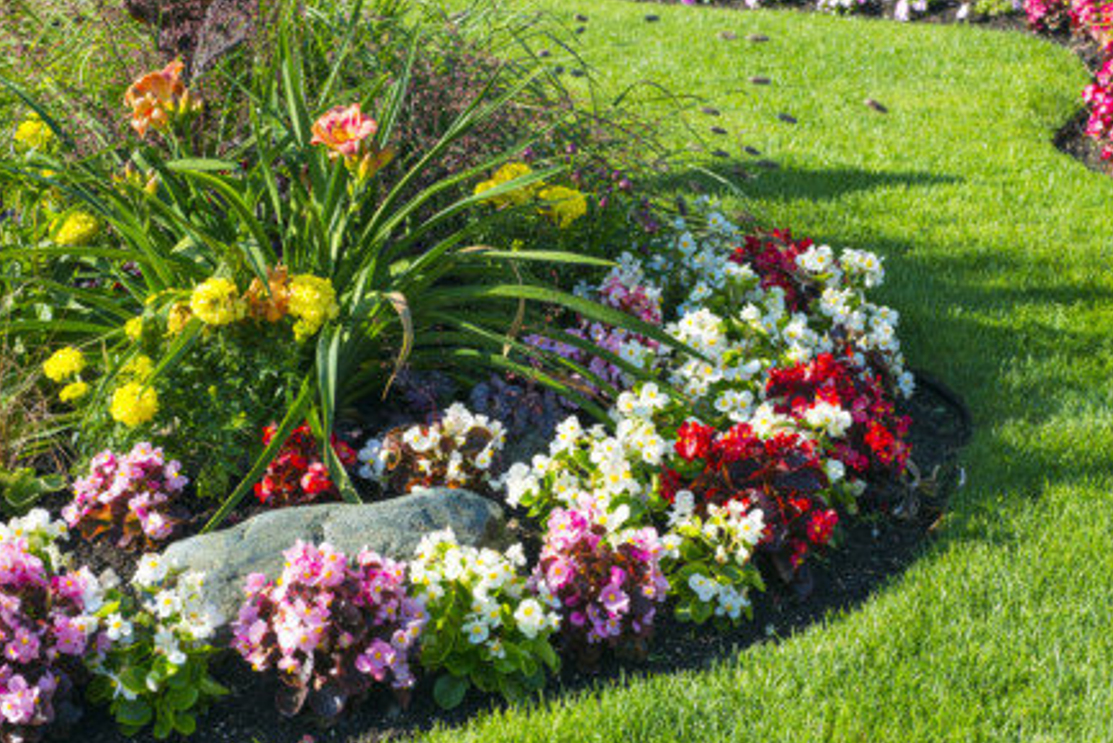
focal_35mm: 90
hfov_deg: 22.5
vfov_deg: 15.2
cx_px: 802
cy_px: 345
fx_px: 2783
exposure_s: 1/200
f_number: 8
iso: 200
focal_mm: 60
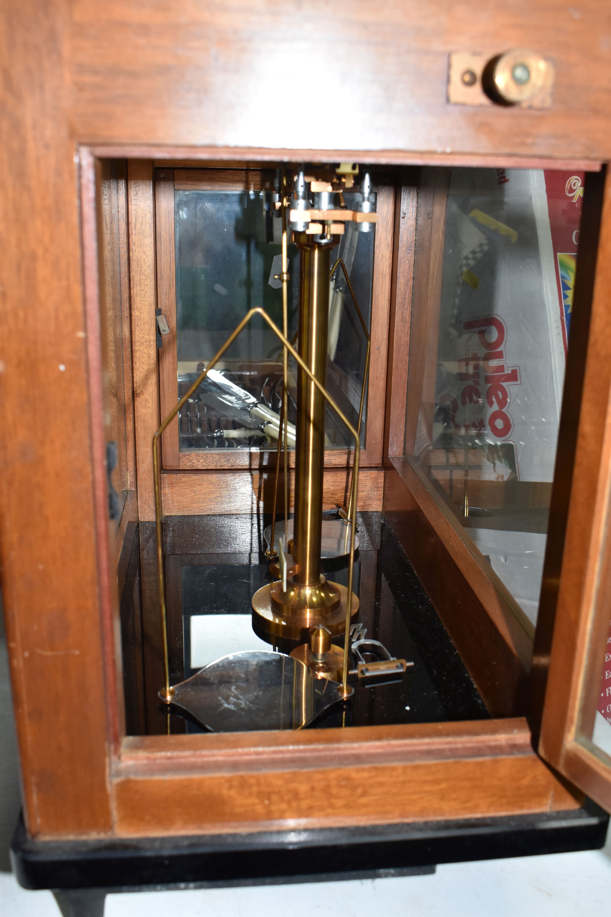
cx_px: 306
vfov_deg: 55.1
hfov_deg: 38.4
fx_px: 878
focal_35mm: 34
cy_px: 458
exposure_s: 1/60
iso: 800
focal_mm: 23
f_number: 7.1
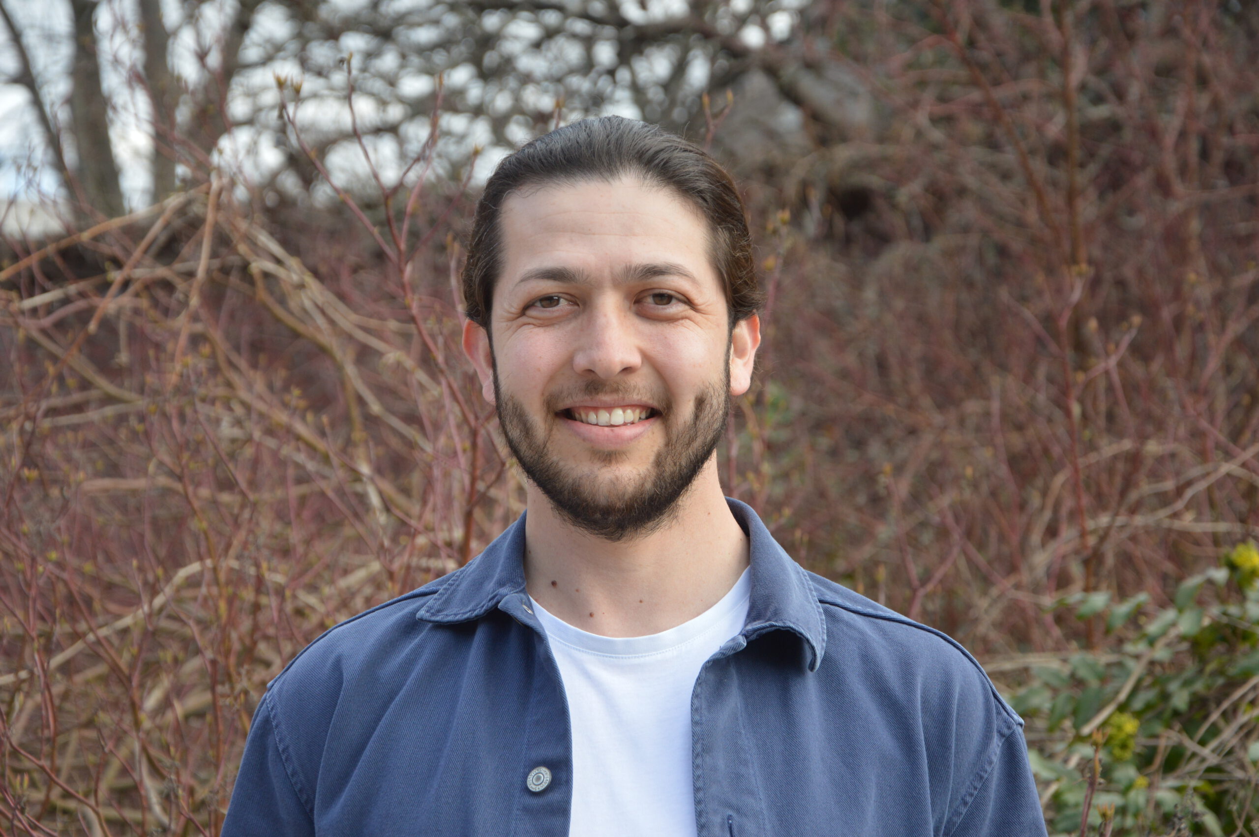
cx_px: 630
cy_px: 418
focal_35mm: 105
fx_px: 3669
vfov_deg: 13.0
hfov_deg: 19.5
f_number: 5.3
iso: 400
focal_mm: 70
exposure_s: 1/320
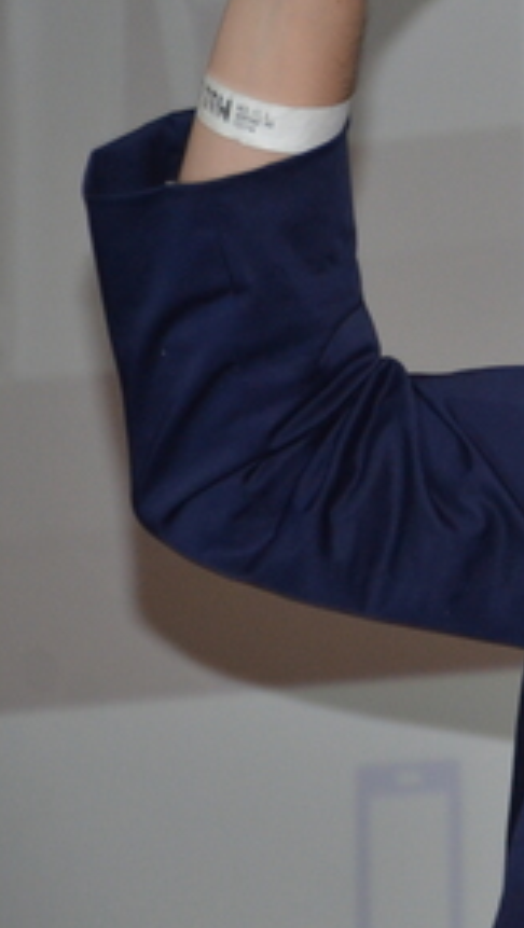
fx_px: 8475
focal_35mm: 344
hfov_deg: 3.5
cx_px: 1051
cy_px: 275
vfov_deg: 6.3
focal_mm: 90
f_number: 5.3
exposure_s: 1/60
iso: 800
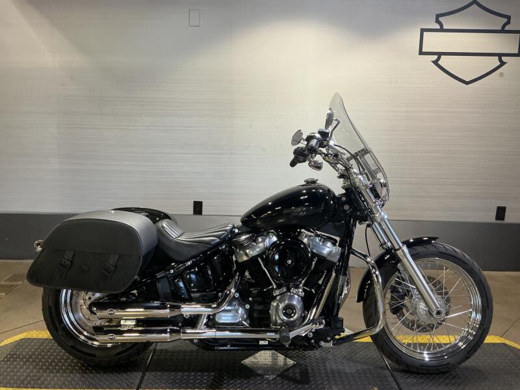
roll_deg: -1.6
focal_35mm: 29
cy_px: 195
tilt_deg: -12.7
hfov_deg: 61.7
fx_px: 436
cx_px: 260
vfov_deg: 48.2
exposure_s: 1/60
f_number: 1.8
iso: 80
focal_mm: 3
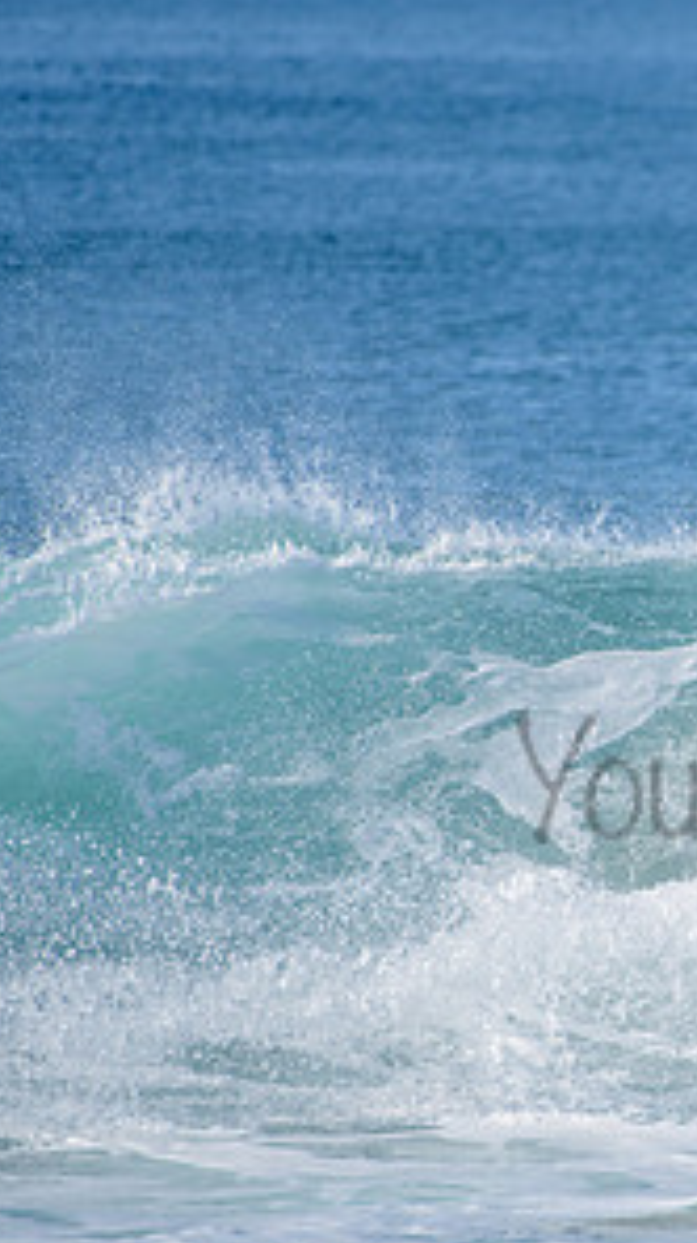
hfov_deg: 1.2
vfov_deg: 2.1
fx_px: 33821
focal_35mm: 1027
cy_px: 741
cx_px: 949
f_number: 5.6
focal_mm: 500
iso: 160
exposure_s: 1/1600
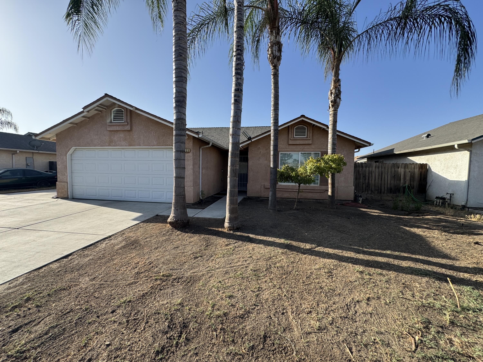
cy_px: 181
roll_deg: -0.9
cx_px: 242
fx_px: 195
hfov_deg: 102.1
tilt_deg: -3.5
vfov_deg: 85.7
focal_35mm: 14
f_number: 2.2
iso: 40
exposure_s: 1/707
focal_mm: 2.22
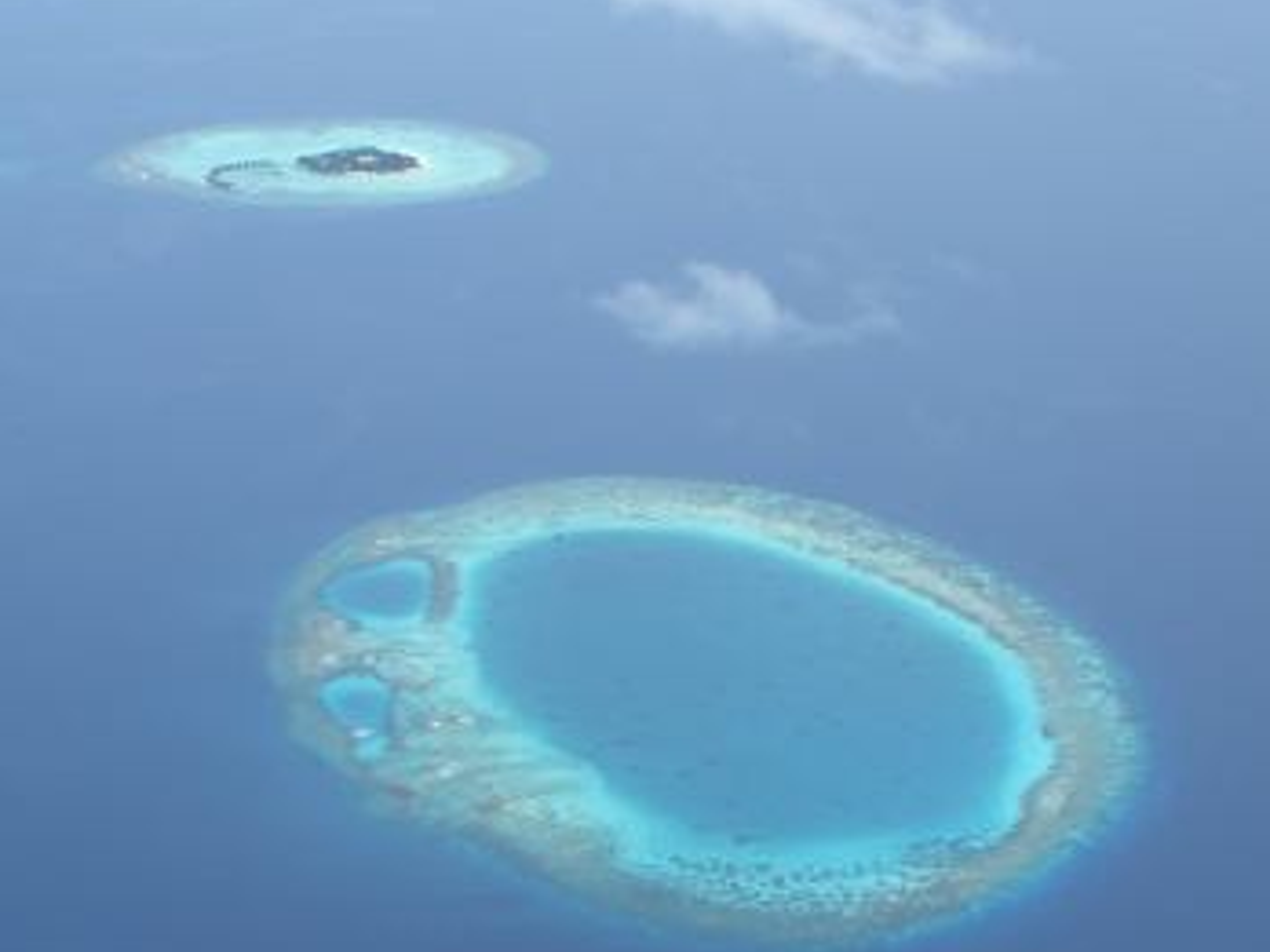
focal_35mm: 79
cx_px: 785
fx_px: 2898
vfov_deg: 18.7
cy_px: 445
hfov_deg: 24.7
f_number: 4.2
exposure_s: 1/500
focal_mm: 9.2
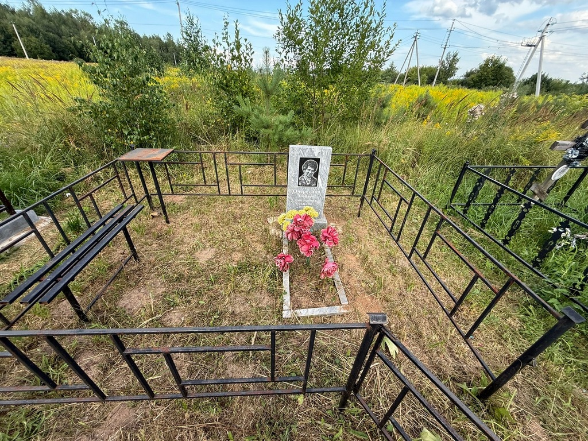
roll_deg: -2.9
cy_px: 220
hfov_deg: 102.1
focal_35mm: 14
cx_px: 294
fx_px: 238
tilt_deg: -30.2
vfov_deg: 85.7
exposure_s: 1/351
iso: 50
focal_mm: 2.22
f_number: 2.2
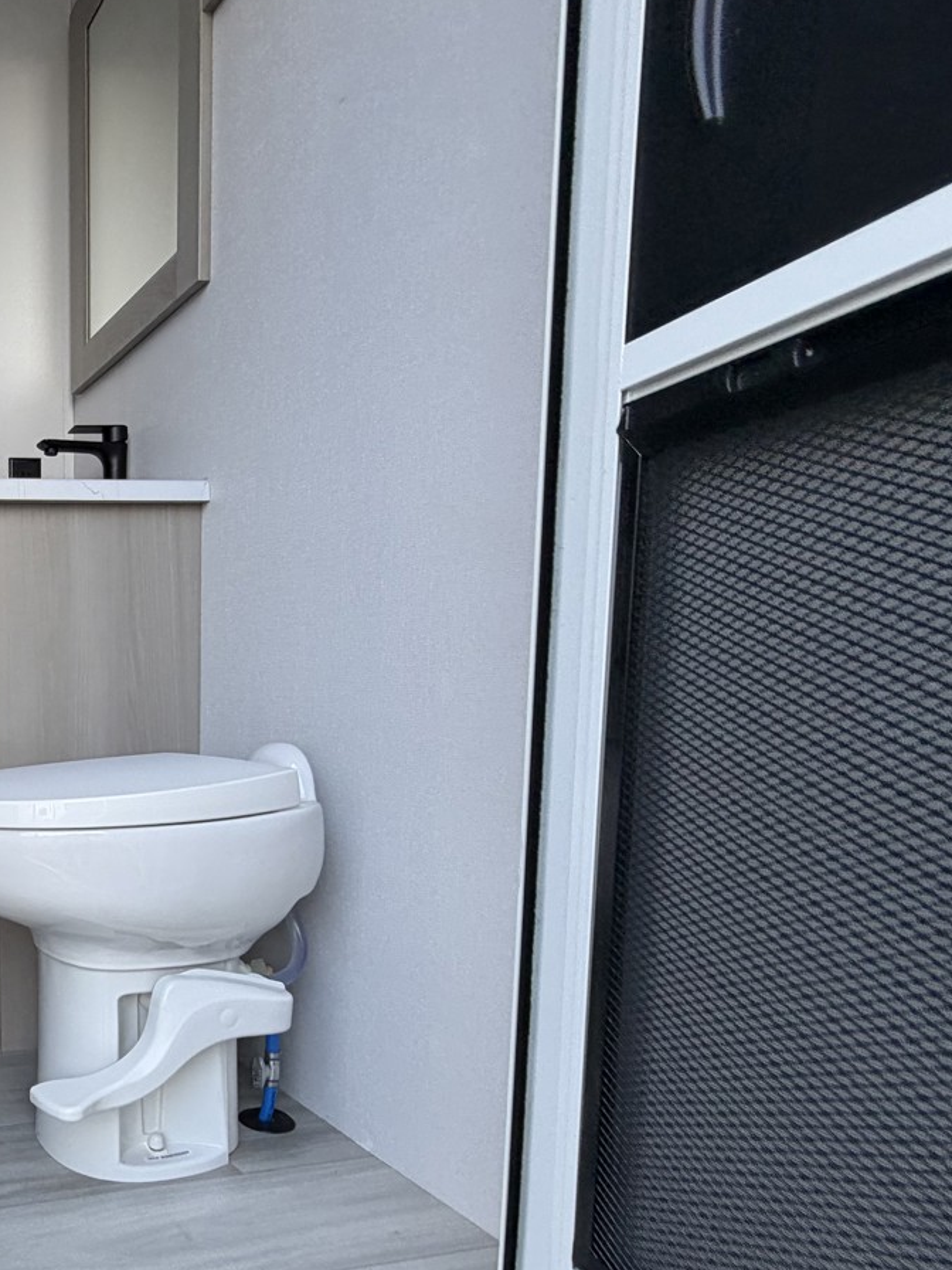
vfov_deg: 68.1
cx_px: -103
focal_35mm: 25
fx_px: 917
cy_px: 808
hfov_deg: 42.6
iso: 40
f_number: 2.2
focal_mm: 2.22
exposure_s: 1/169
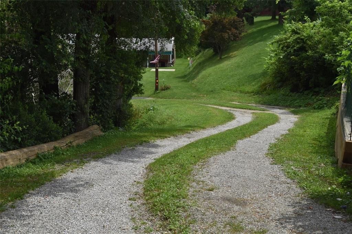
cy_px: 117
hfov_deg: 38.9
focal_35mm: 51
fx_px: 498
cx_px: 176
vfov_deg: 26.5
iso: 100
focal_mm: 34
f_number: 11
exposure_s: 1/200
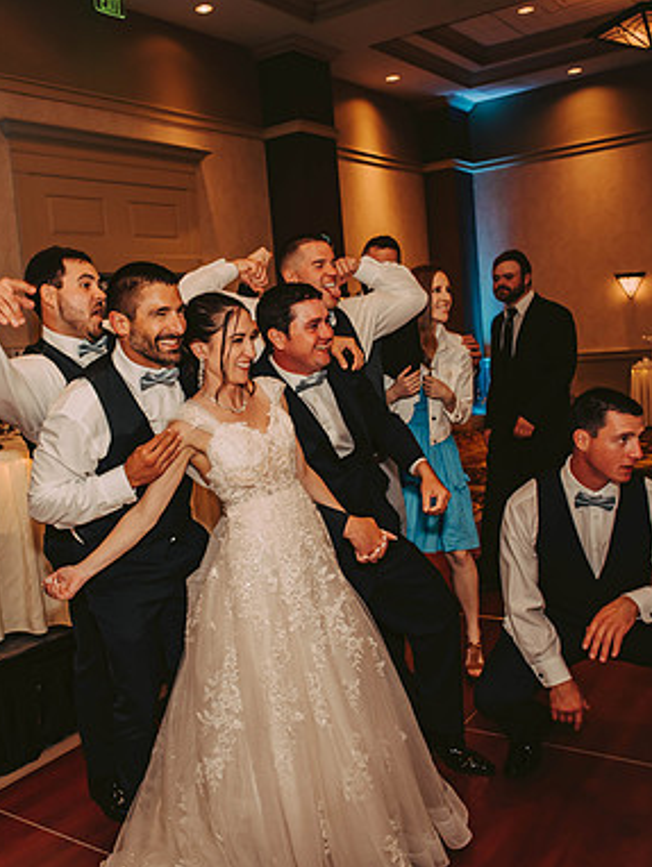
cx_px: 209
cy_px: 437
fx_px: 878
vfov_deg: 52.6
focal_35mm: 35
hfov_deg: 40.2
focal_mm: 24
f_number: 2.8
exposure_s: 1/125
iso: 800
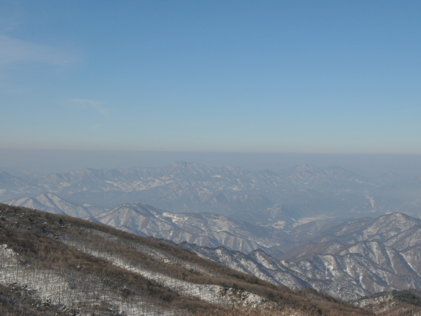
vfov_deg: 25.4
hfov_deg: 33.5
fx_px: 700
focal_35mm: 58
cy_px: 157
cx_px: 206
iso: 640
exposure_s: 1/1000
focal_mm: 35
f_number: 16
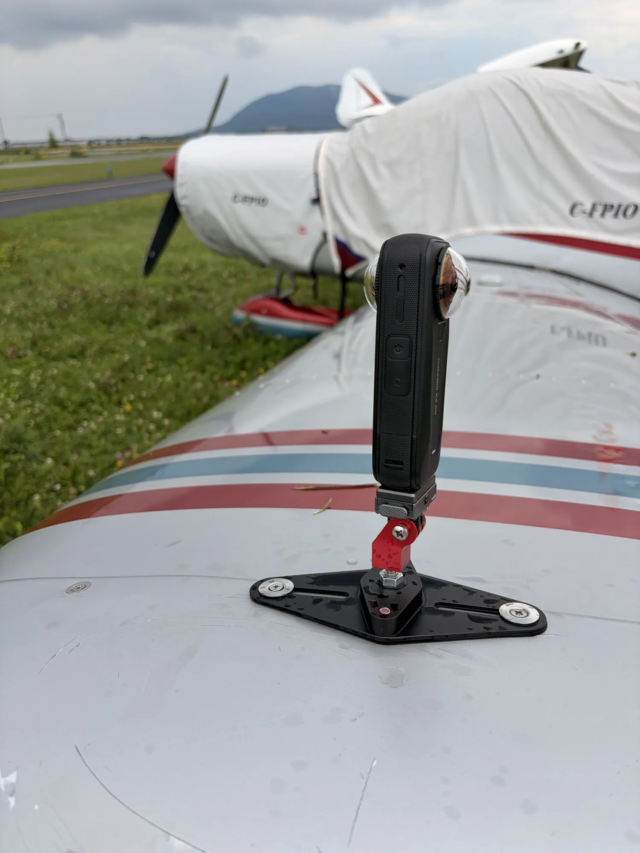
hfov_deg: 53.1
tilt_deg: -20.8
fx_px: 641
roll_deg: +2.3
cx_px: 320
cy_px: 426
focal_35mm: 26
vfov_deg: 67.3
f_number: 1.6
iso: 50
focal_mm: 5.96
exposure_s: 1/2364
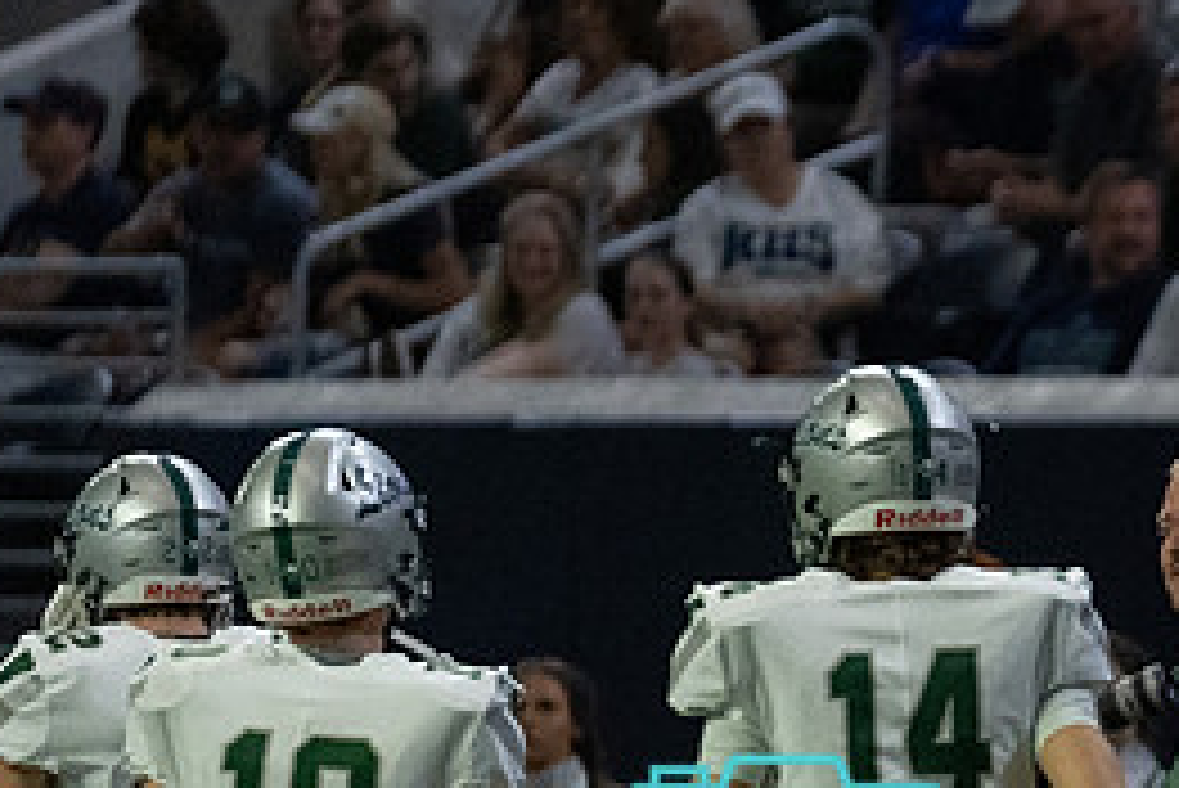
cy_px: 622
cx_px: 1528
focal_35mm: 783
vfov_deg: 1.8
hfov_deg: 2.6
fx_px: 25656
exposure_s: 1/1250
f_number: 2.8
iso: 4000
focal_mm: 200
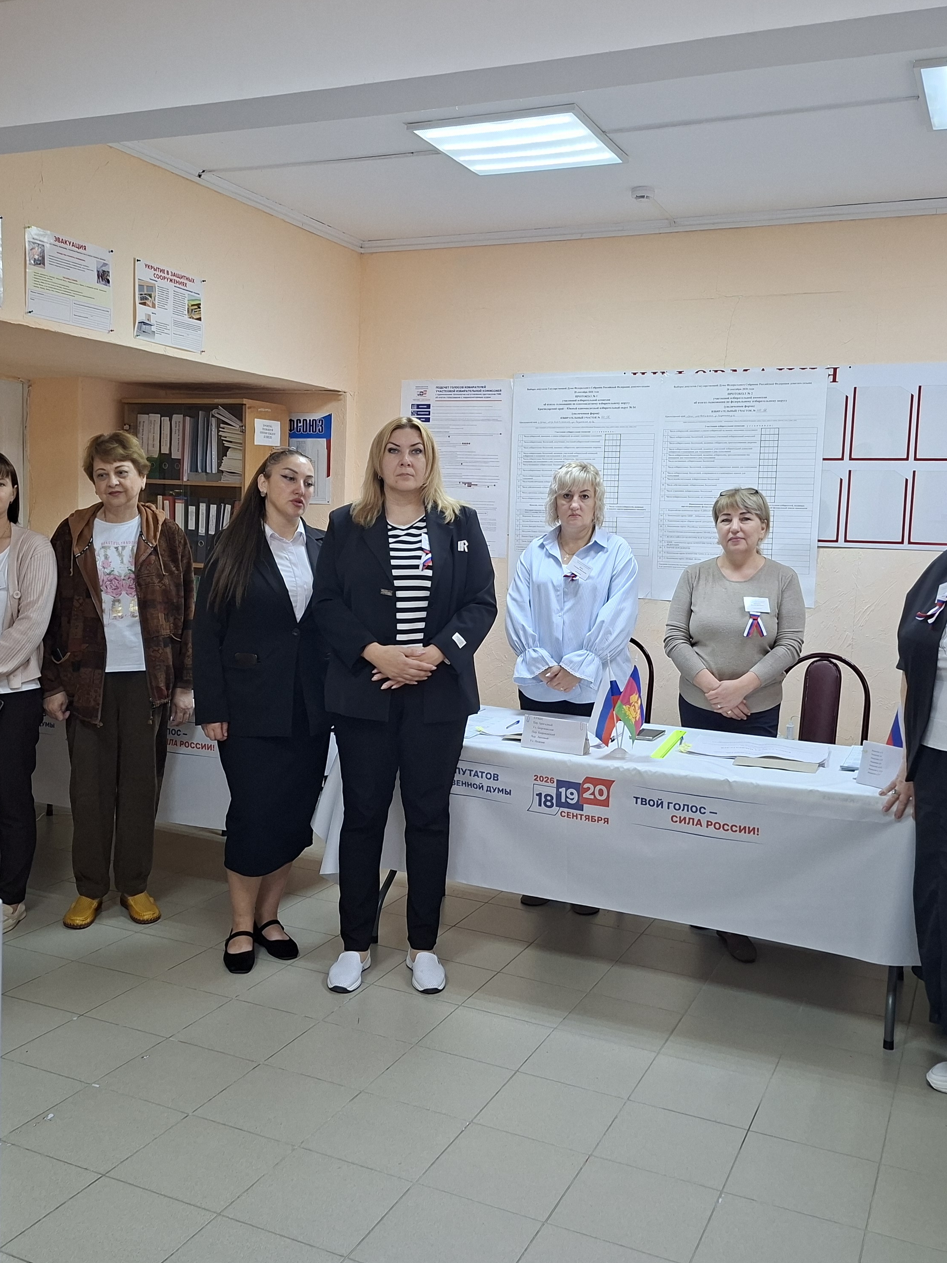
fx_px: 1131
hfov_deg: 45.4
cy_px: 627
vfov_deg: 58.4
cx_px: 460
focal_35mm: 31
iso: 200
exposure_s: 1/60
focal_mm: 5.54
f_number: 1.8
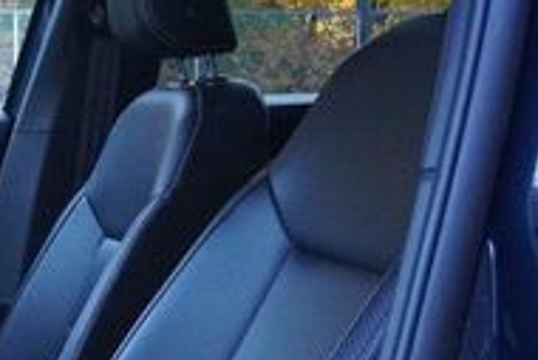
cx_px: -300
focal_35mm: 101
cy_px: 173
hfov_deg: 17.8
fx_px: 1510
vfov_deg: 13.6
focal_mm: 20
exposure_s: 1/250
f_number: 9
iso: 6400
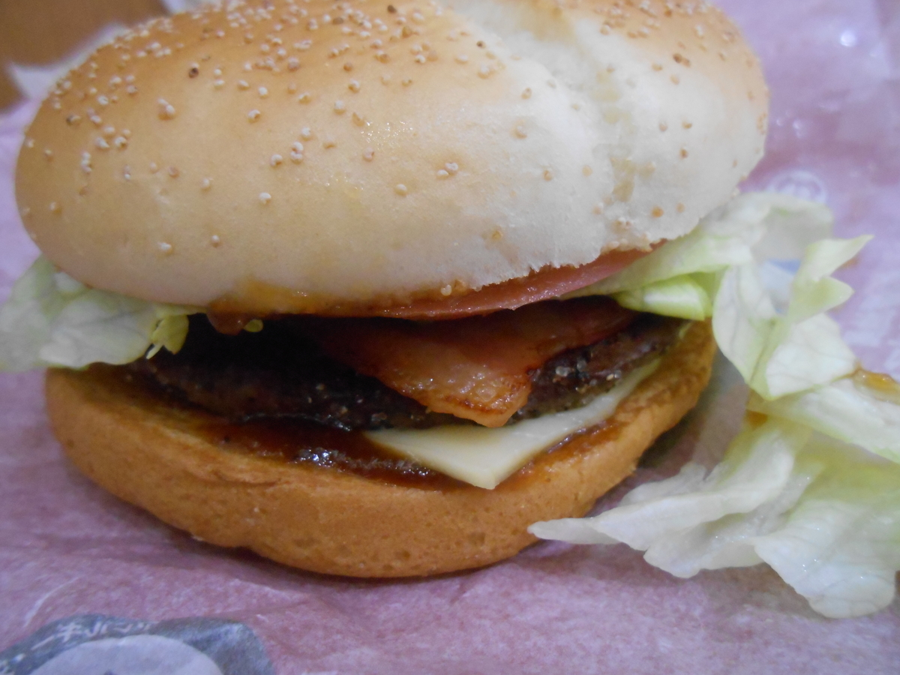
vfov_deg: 53.1
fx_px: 676
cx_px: 450
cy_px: 338
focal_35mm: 26
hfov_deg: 67.3
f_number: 3.5
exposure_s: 1/125
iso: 640
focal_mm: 4.6
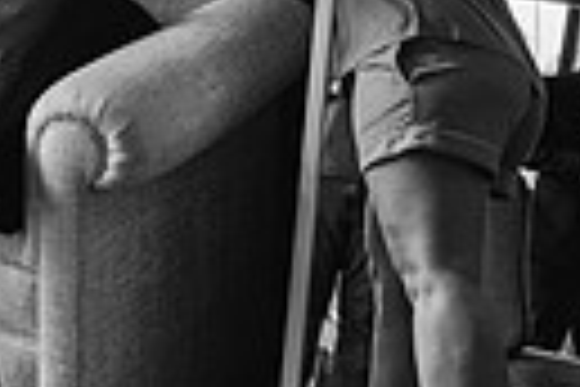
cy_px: -340
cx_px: -423
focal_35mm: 108
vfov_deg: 11.6
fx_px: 1740
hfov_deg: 16.3
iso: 320
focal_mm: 16
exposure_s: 1/300
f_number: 2.8
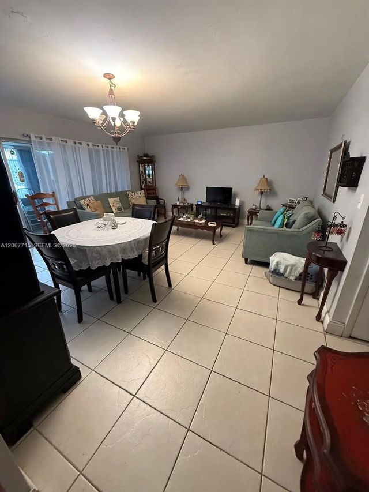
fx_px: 199
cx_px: 184
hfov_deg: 85.7
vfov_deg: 102.1
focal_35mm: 14
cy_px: 246
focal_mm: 2.22
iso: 640
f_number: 2.2
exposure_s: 1/60
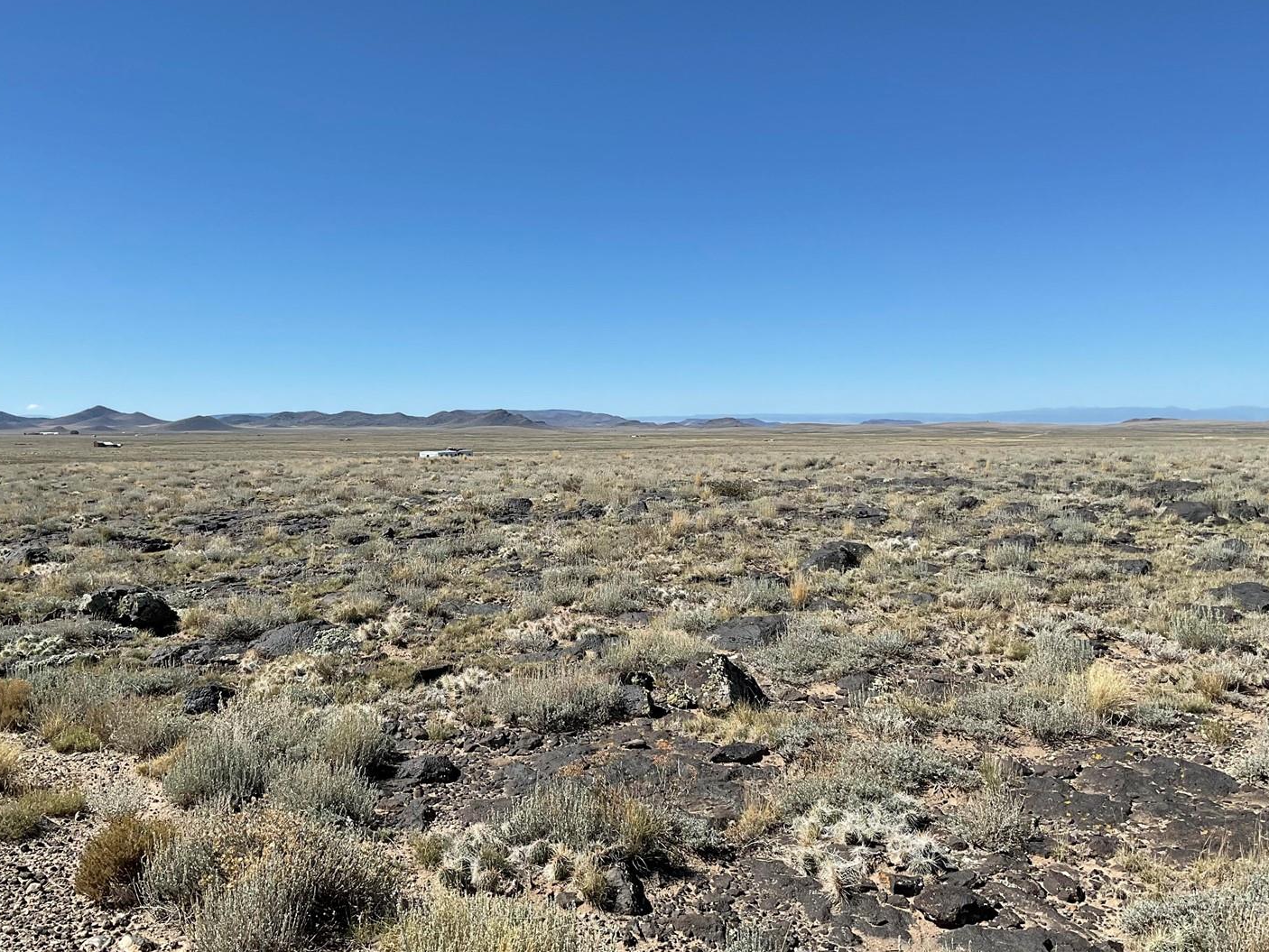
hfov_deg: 55.3
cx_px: 581
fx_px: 1210
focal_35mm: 33
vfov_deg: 43.0
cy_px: 469
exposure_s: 1/2538
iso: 16
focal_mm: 3
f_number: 1.8
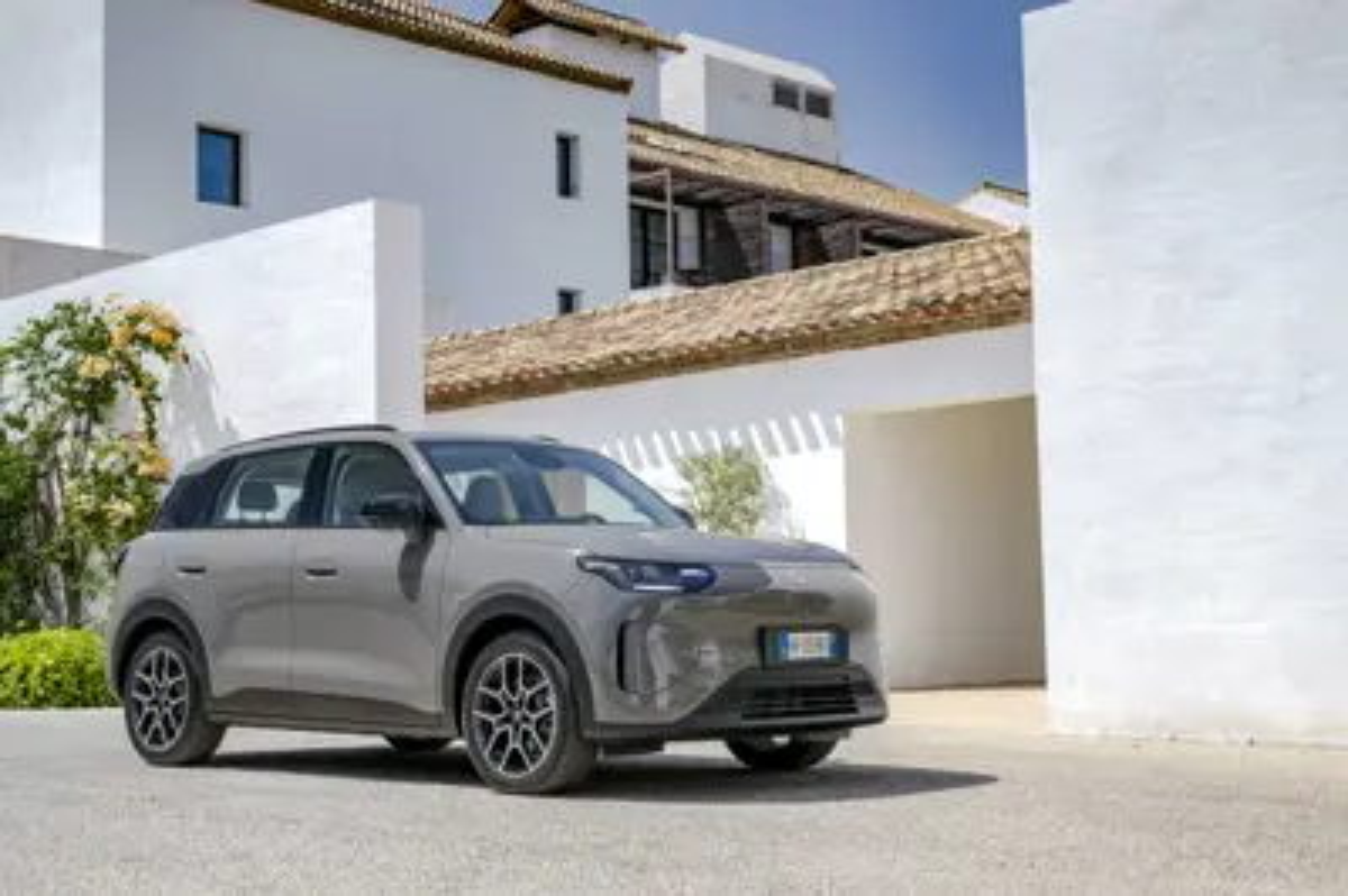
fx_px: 1908
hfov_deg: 38.9
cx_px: 674
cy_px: 448
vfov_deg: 26.4
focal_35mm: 51
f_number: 14
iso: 400
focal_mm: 51
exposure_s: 1/200
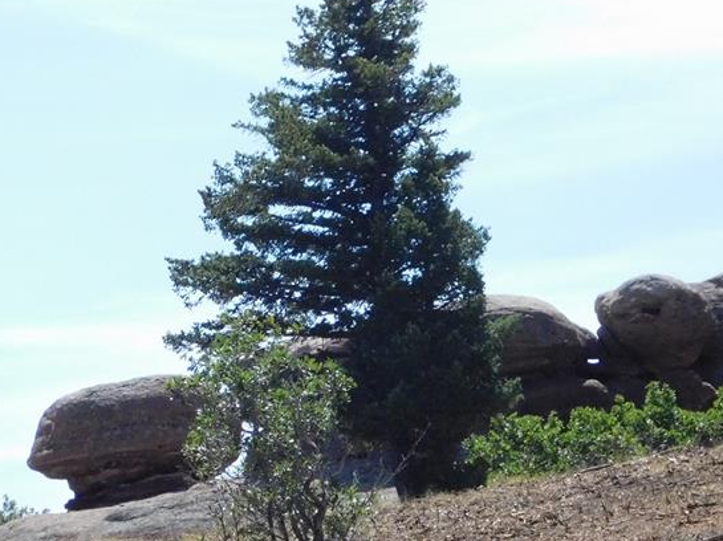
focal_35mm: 216
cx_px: 259
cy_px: 280
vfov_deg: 6.9
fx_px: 4508
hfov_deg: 9.2
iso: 800
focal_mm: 20.3
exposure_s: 1/800
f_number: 9.6
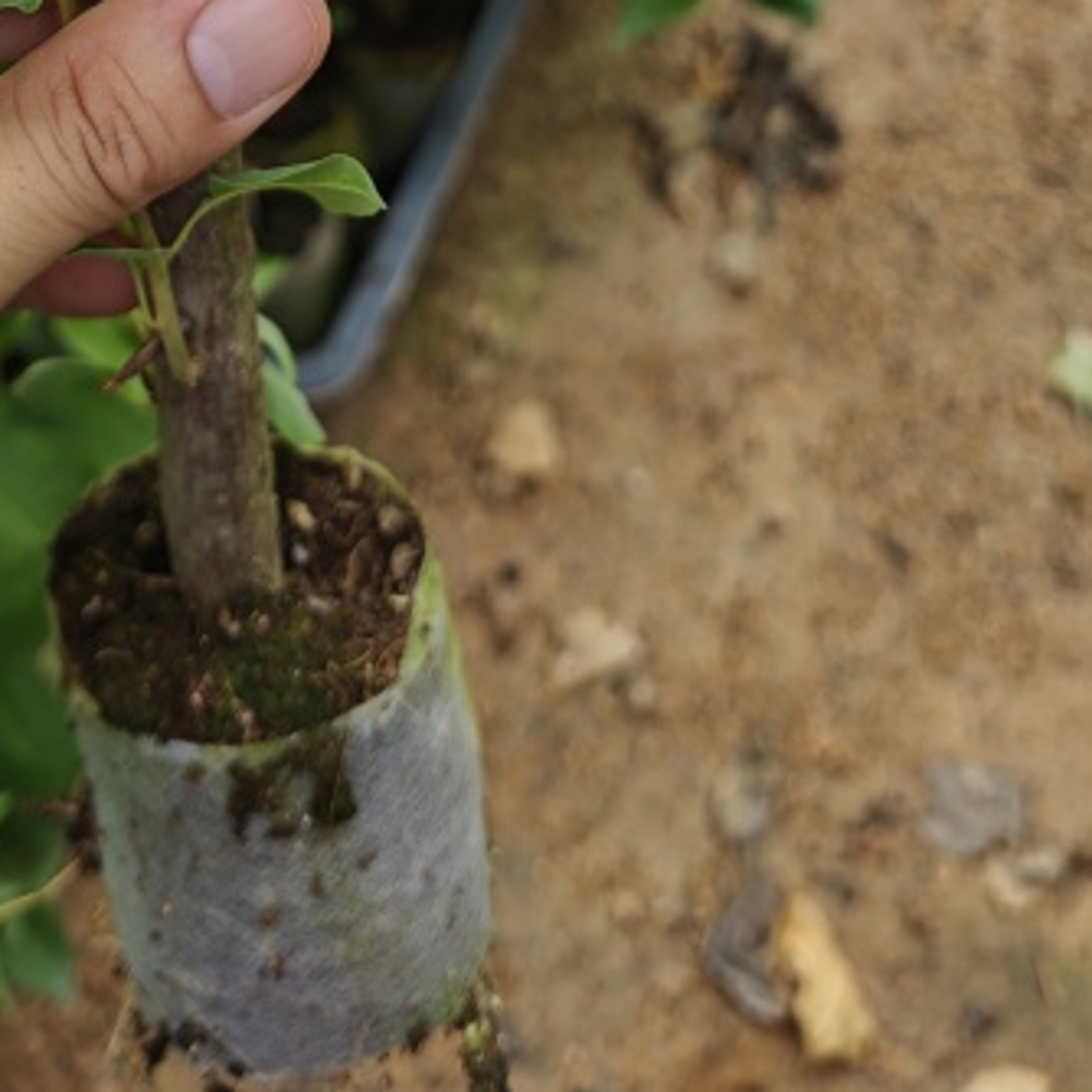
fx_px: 2320
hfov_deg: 26.1
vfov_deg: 23.3
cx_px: 268
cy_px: -342
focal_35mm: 65
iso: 64
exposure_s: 1/227
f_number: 1.67
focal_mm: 6.62
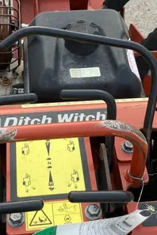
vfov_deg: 27.9
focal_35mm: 72
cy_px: 73
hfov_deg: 18.9
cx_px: 80
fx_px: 471
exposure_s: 1/123
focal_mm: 3.99
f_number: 1.8
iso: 20
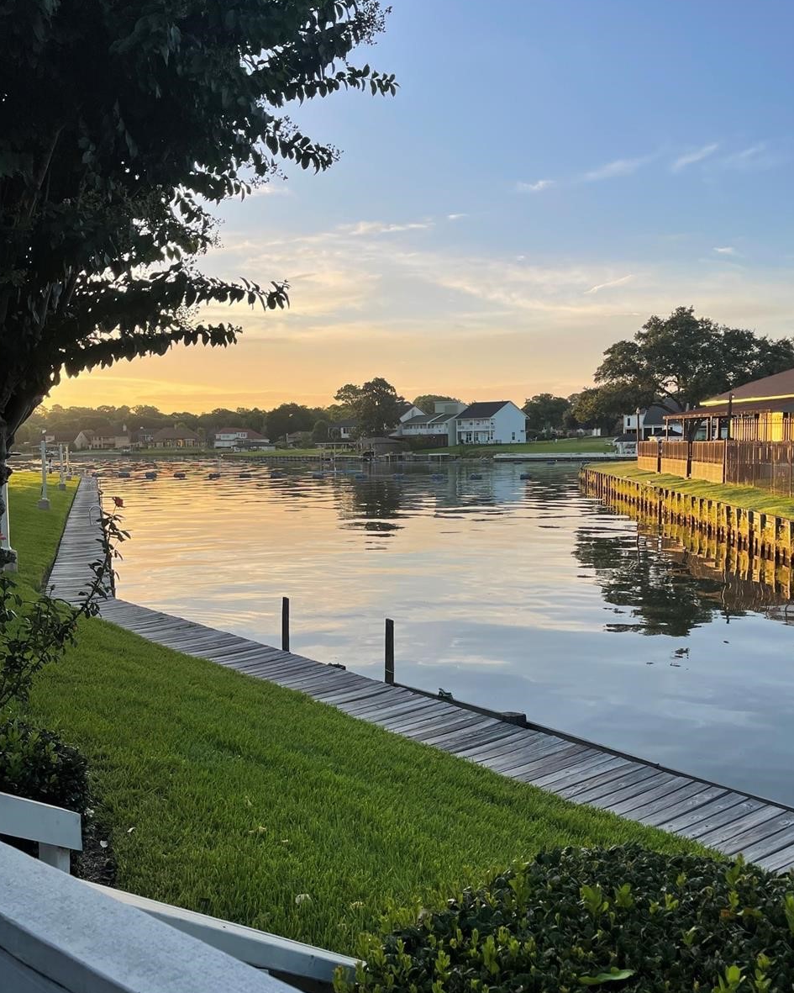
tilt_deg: -5.4
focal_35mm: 33
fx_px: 969
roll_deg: +1.2
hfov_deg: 44.5
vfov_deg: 54.2
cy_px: 526
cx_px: 382
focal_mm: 5.1
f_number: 1.6
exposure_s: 1/848
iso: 32
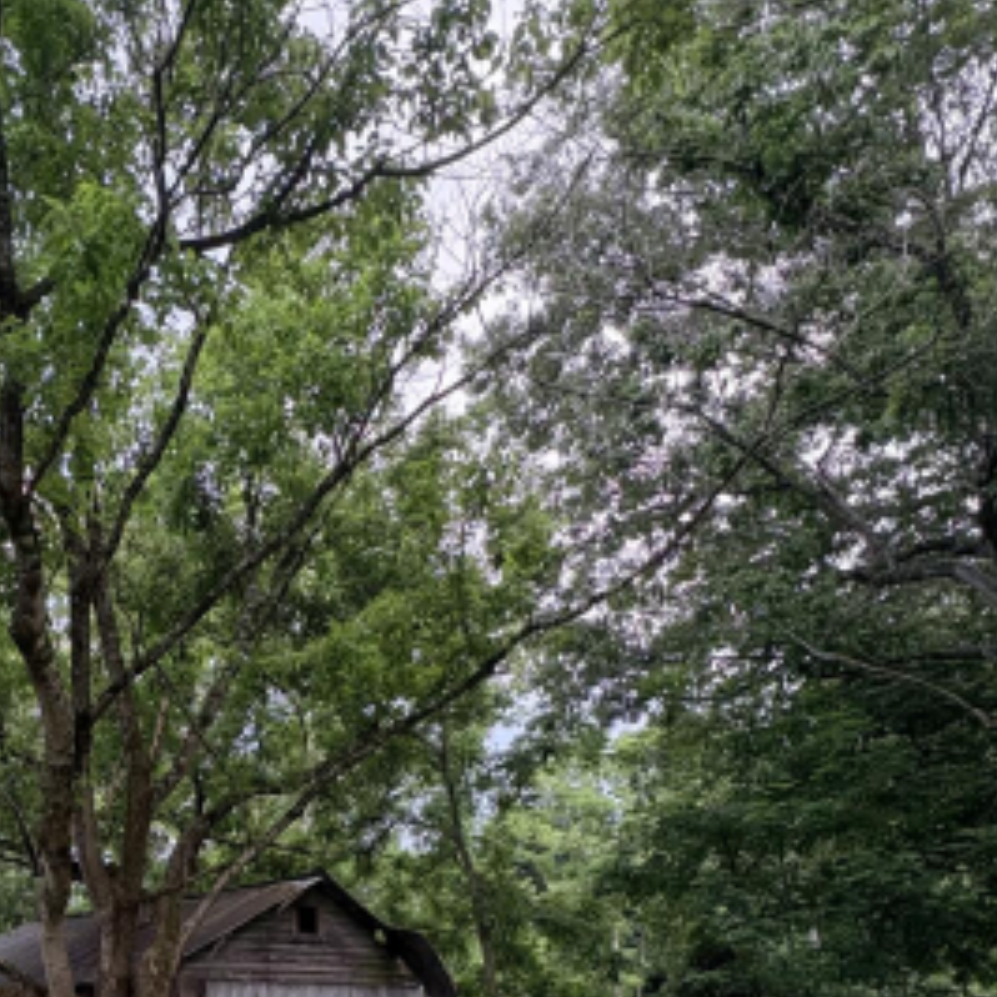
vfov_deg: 48.5
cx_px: 165
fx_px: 1010
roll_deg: -0.4
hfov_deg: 48.8
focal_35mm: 31
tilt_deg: +11.8
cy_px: 841
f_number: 2.2
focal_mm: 2.22
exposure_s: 1/99
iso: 200
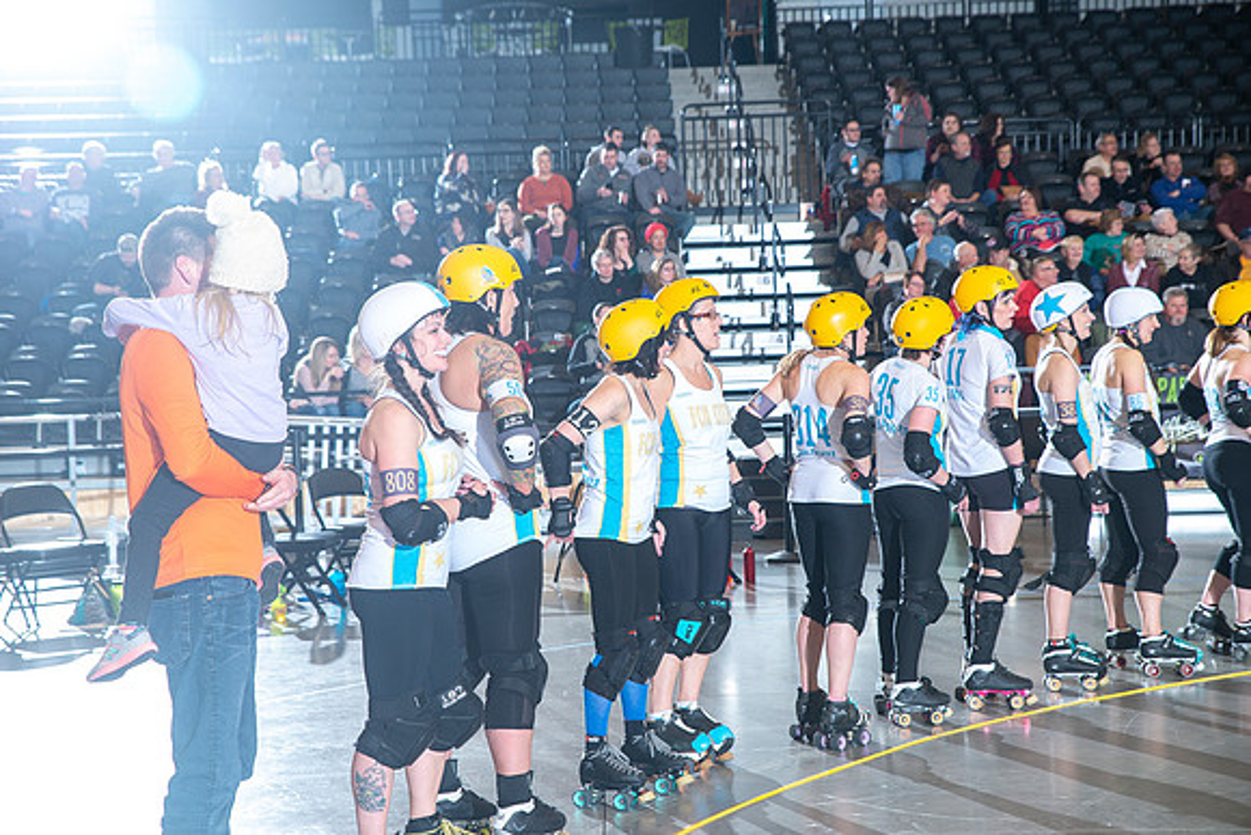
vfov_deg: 19.5
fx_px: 2433
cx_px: 626
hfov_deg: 28.8
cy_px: 418
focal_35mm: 70
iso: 500
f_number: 5.6
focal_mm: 70
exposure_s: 1/160
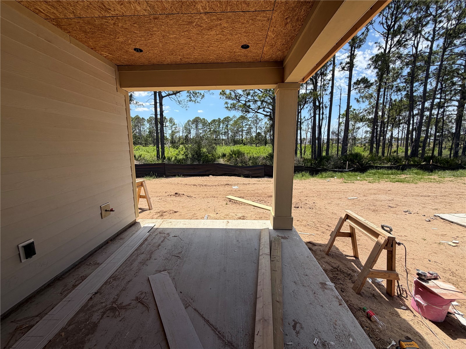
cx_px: 233
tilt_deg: -8.3
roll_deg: -1.0
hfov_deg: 102.1
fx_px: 188
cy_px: 174
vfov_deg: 85.7
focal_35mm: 14
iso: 25
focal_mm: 2.22
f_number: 2.2
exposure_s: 1/770
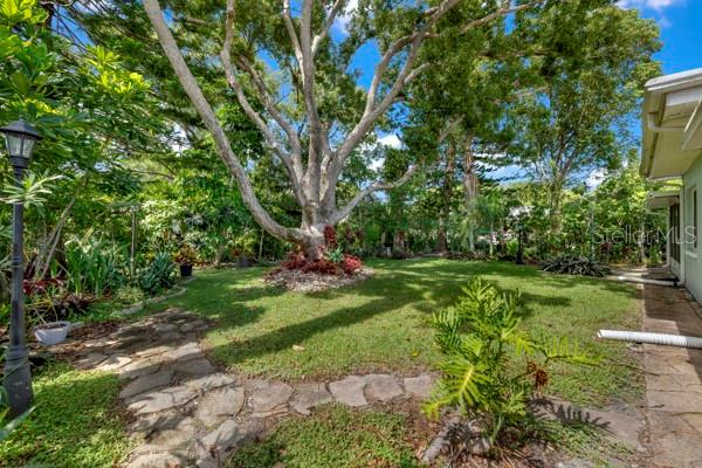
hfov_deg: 104.3
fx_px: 273
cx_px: 351
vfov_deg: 81.2
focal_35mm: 14
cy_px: 234
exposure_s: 1/250
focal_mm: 14
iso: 250
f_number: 7.1
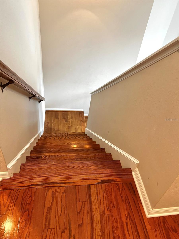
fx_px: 179
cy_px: 120
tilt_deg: -44.5
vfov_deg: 67.3
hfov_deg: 53.1
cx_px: 90
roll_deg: -11.1
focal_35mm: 26
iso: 200
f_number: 1.5
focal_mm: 5.7
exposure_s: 1/60
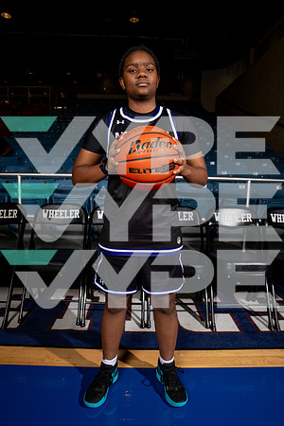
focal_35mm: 24
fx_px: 284
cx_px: 142
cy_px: 213
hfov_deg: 53.1
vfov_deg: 73.7
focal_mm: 24
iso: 250
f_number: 7.1
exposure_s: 1/125
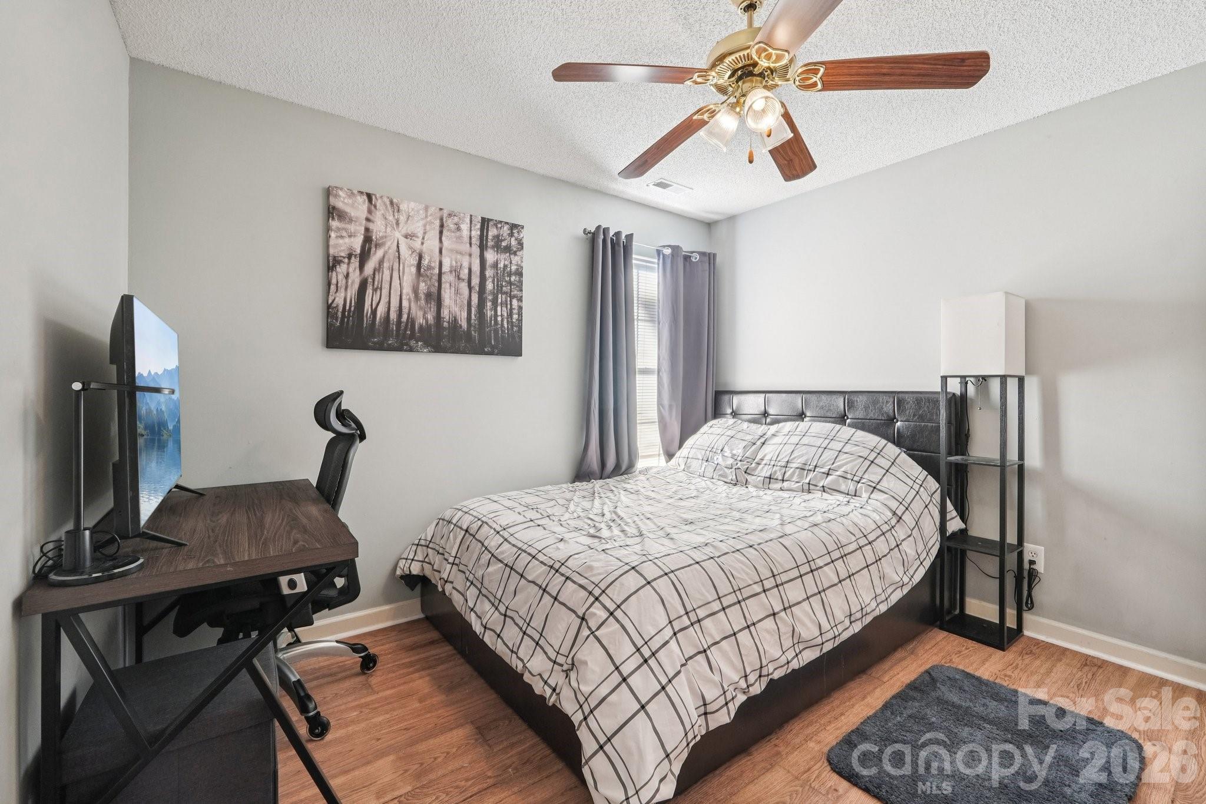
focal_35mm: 15
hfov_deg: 100.4
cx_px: 603
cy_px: 402
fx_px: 502
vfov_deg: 77.3
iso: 400
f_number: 8
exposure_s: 1/10
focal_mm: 10
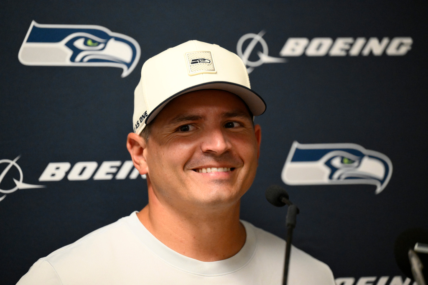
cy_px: 142
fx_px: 2020
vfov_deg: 8.1
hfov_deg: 12.1
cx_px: 214
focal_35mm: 170
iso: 8000
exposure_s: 1/400
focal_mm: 170
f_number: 2.8
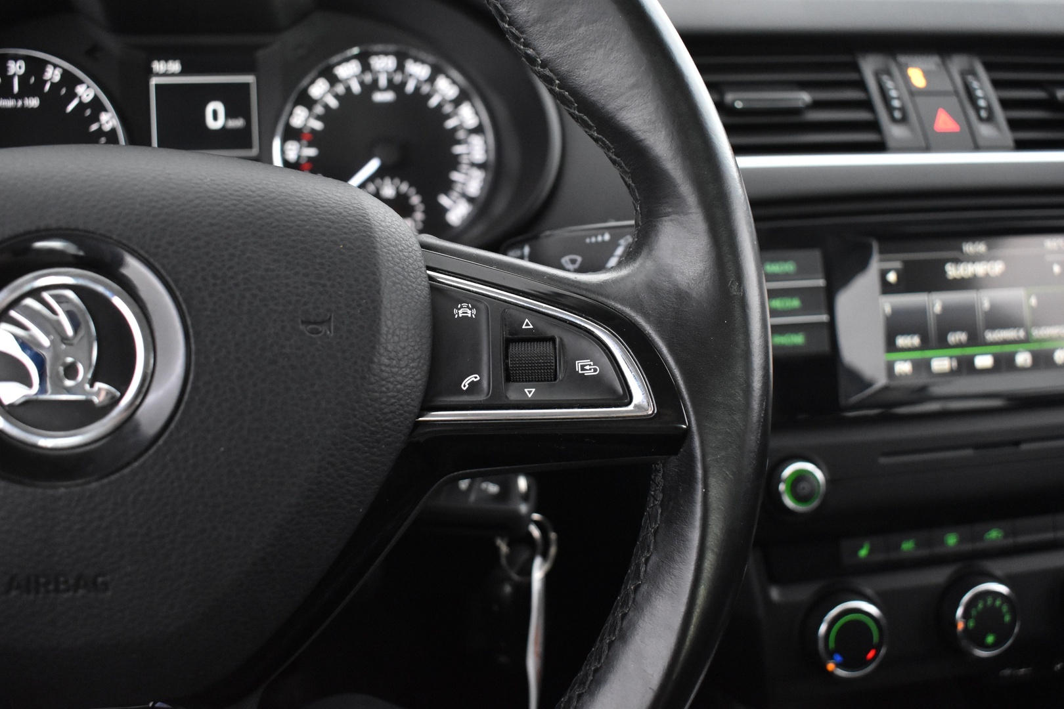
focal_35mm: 34
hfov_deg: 55.1
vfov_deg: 38.4
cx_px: 532
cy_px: 354
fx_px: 1020
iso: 3200
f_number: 3.8
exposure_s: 1/25
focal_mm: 23
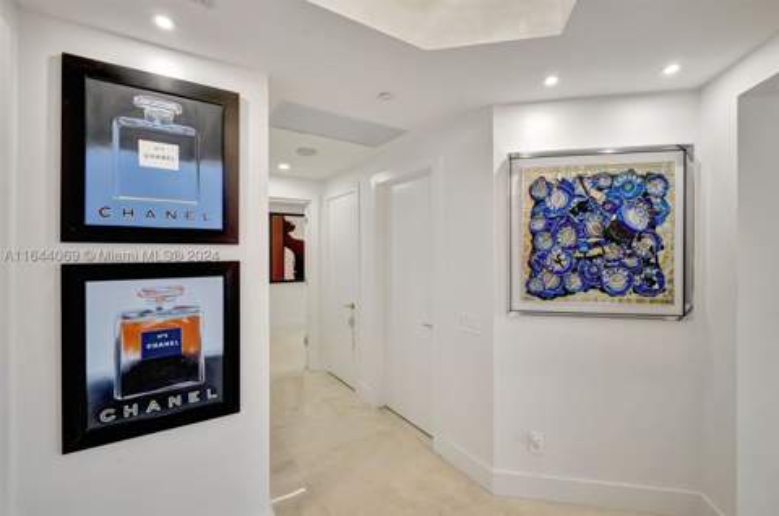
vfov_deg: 77.1
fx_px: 324
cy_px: 258
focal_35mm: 15
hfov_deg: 100.5
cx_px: 390
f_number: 6.4
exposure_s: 1/20
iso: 800
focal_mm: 10
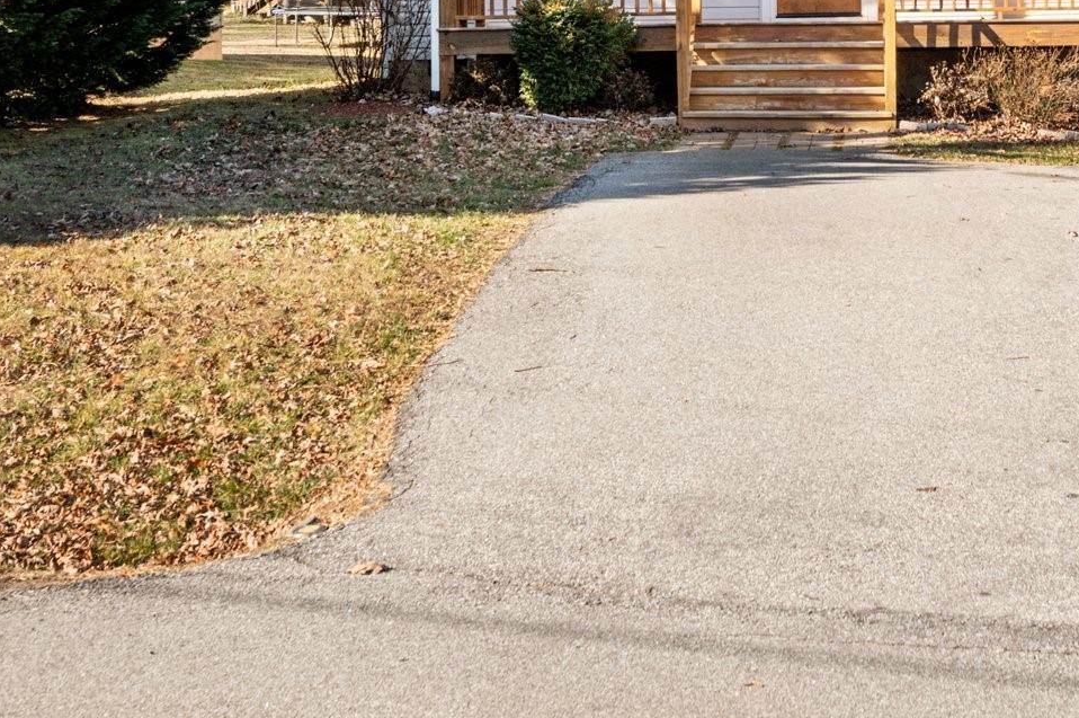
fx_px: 1857
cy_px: 16
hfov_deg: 31.3
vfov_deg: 21.2
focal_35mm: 62
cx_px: 916
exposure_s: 1/320
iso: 200
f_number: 8
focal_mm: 29
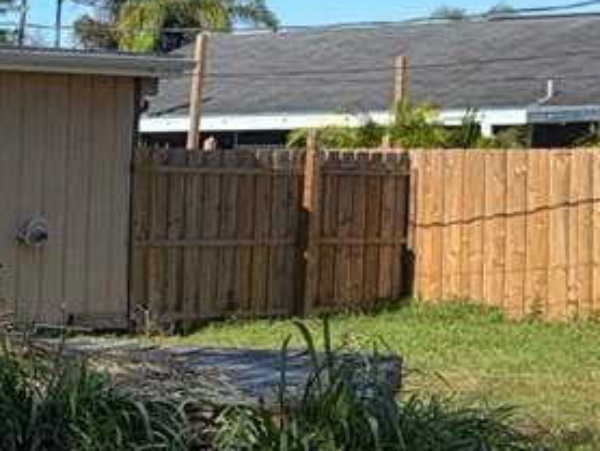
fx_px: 2394
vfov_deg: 10.7
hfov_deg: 13.1
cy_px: 315
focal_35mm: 138
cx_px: -419
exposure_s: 1/3597
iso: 100
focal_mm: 6.76
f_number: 1.78
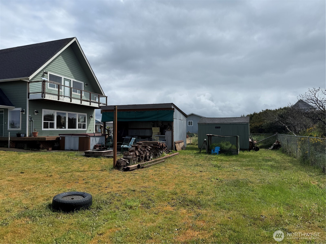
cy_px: 122
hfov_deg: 71.6
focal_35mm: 24
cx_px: 163
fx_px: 226
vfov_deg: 56.8
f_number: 1.78
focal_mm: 6.76
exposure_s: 1/6173
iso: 80
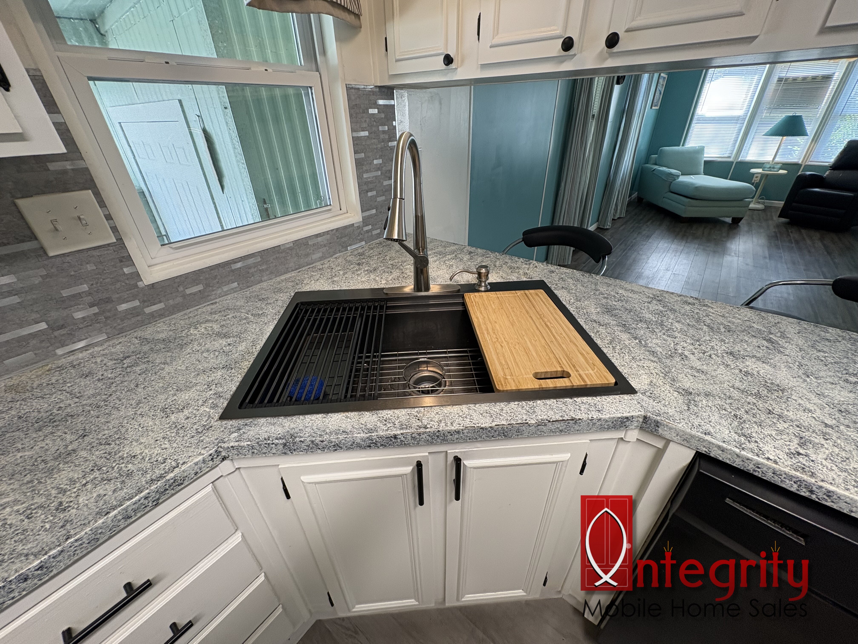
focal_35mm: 14
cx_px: 429
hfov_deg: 102.1
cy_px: 322
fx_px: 347
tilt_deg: -31.4
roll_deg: +2.3
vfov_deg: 85.7
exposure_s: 1/60
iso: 160
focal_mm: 2.22
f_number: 2.2
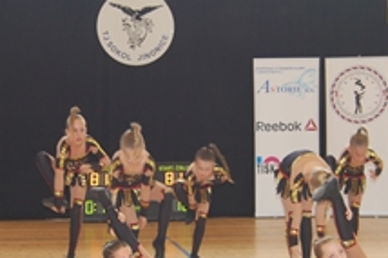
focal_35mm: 84
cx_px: 111
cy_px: 164
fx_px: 904
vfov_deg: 16.2
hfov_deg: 24.0
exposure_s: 1/60
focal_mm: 24
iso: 400
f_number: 4
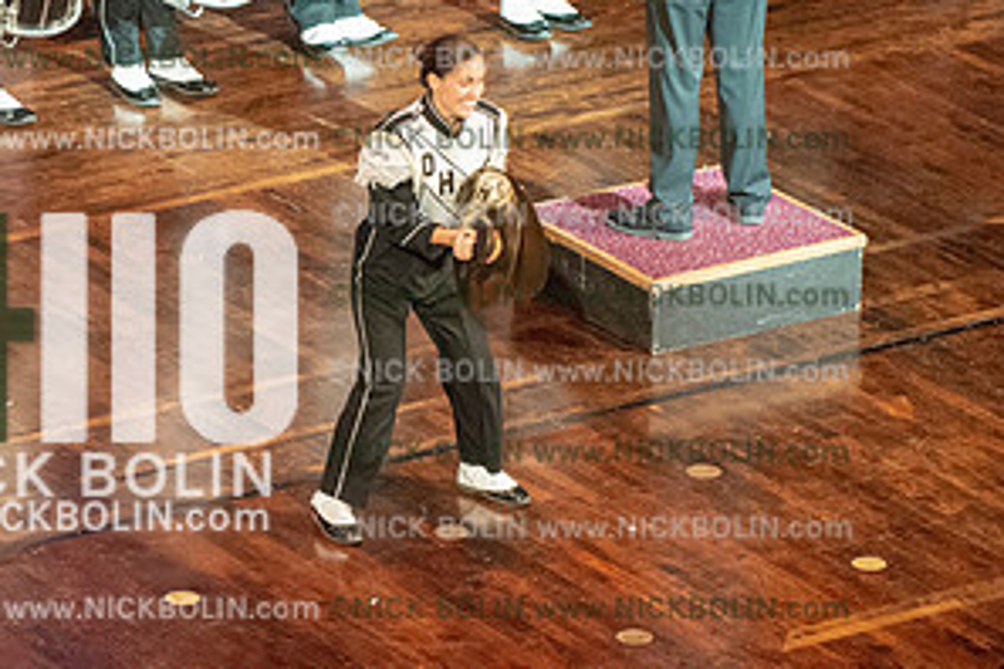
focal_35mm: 273
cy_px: 372
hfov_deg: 7.5
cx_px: 57
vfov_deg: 5.0
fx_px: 7613
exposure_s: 1/320
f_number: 5.6
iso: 8000
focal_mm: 140
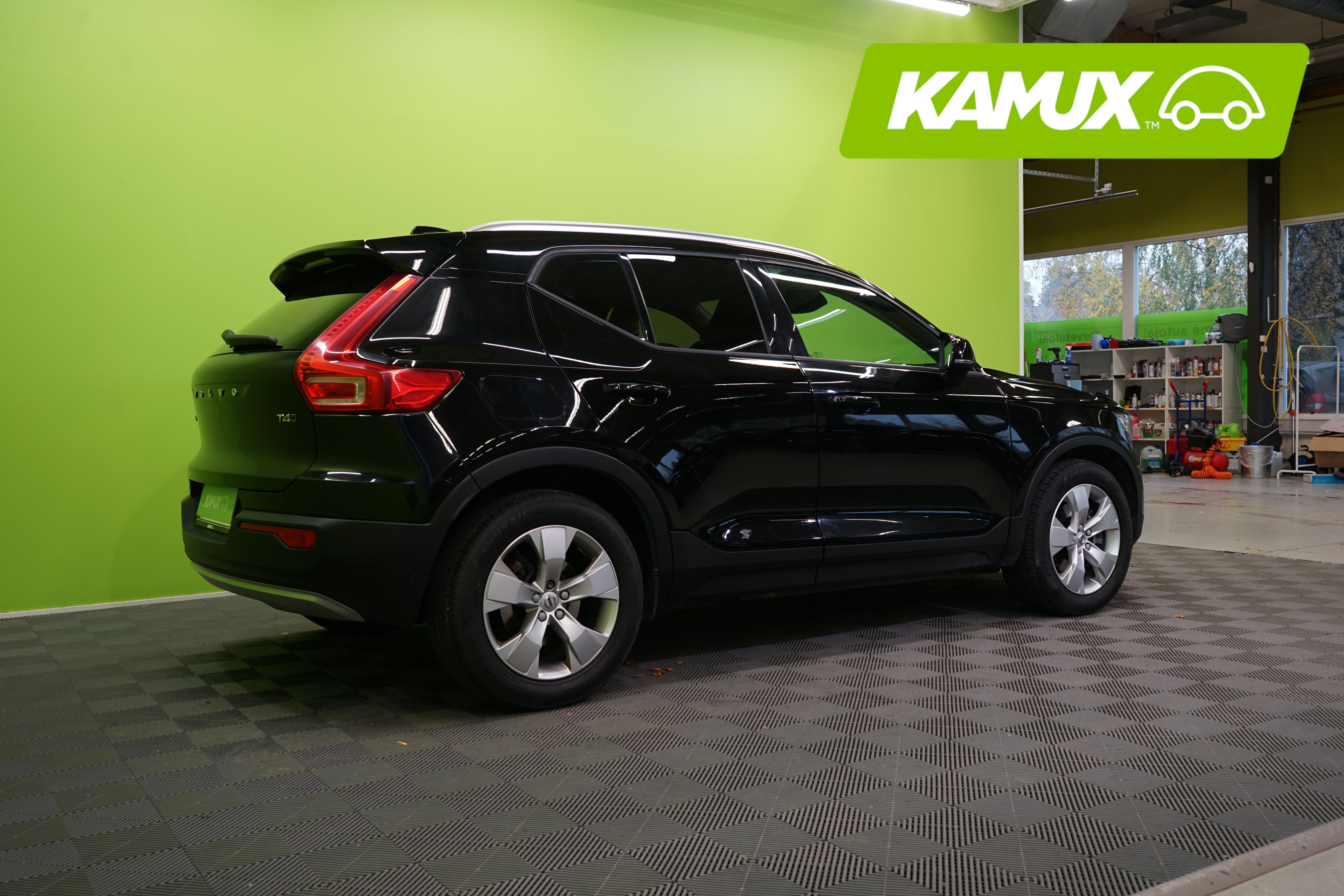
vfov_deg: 41.1
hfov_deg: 58.7
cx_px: 672
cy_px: 448
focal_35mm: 32
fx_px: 1195
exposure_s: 1/25
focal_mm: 32
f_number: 5.6
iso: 400
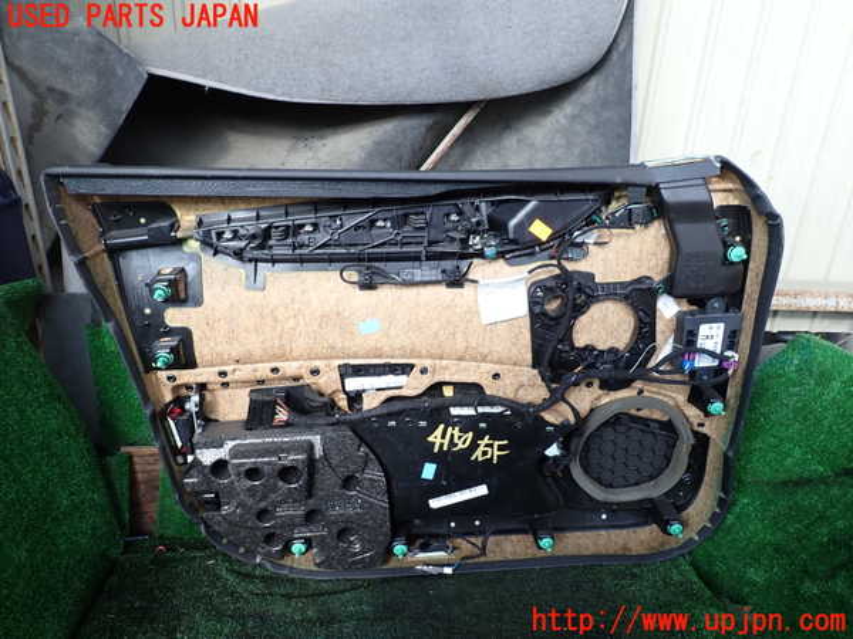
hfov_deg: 69.4
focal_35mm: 25
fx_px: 616
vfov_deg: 54.9
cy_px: 320
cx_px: 426
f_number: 2.8
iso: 100
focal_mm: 4.5
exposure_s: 1/100
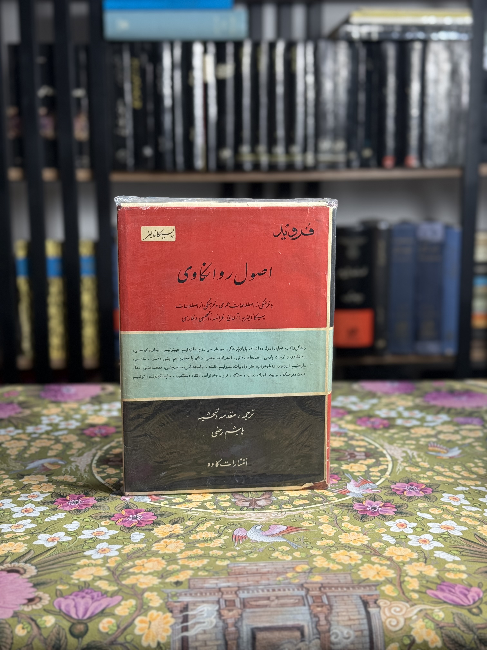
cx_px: 244
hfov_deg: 30.3
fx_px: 900
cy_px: 325
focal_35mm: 48
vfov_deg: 39.7
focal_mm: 6.76
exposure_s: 1/100
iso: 100
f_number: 1.78
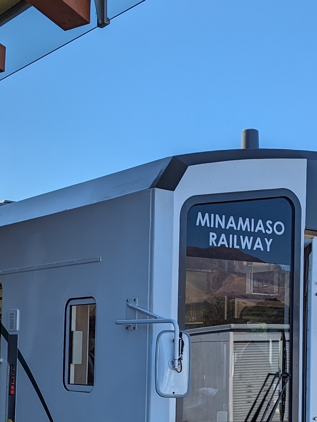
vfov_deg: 28.2
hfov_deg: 21.6
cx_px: 160
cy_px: 311
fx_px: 830
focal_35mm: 68
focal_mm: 6.81
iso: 34
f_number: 1.85
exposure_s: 1/1508
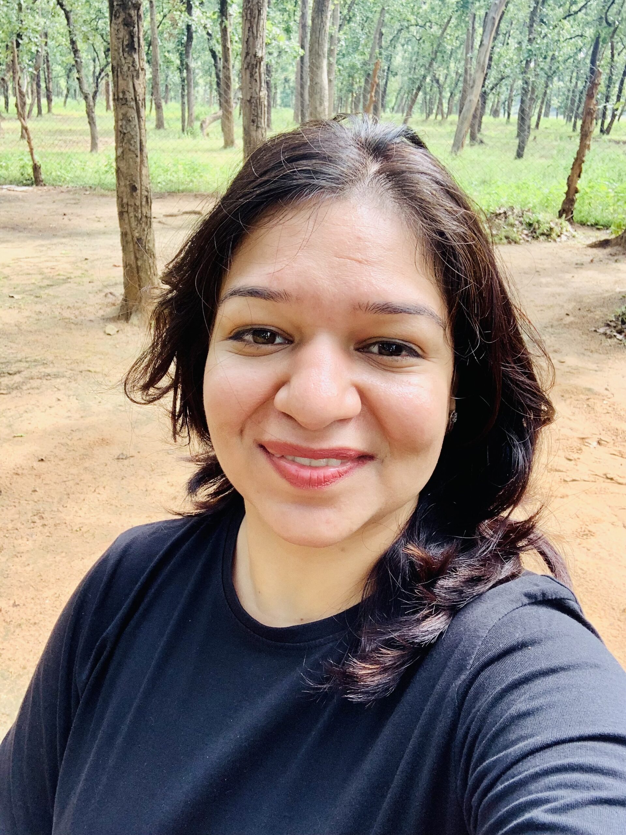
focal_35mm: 32
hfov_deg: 44.2
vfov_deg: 56.8
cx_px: 313
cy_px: 418
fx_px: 772
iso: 50
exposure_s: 1/121
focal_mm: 2.87
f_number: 2.2
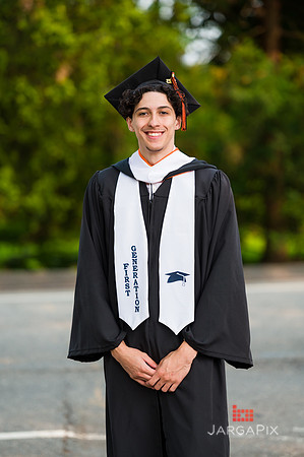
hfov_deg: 8.3
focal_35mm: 165
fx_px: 2095
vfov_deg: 12.5
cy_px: 228
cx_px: 152
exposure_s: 1/640
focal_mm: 165
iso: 200
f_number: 3.2
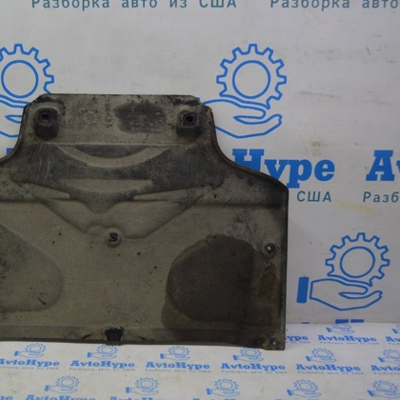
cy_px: 199
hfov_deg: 37.3
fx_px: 584
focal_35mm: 45
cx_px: 124
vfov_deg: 37.8
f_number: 4
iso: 400
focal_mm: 23
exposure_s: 1/60
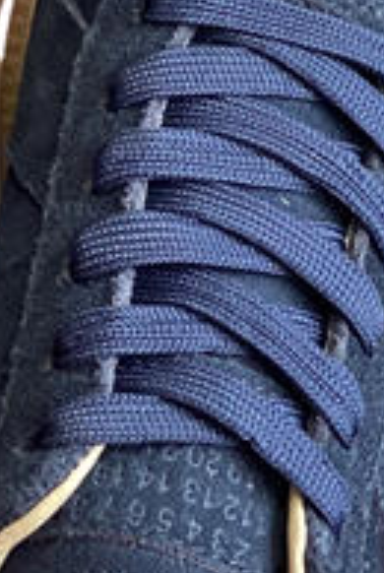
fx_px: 3842
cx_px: -50
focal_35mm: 241
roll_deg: -17.9
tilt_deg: -39.4
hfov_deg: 5.7
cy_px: 89
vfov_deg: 8.5
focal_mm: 6
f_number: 2
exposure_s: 1/122
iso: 50
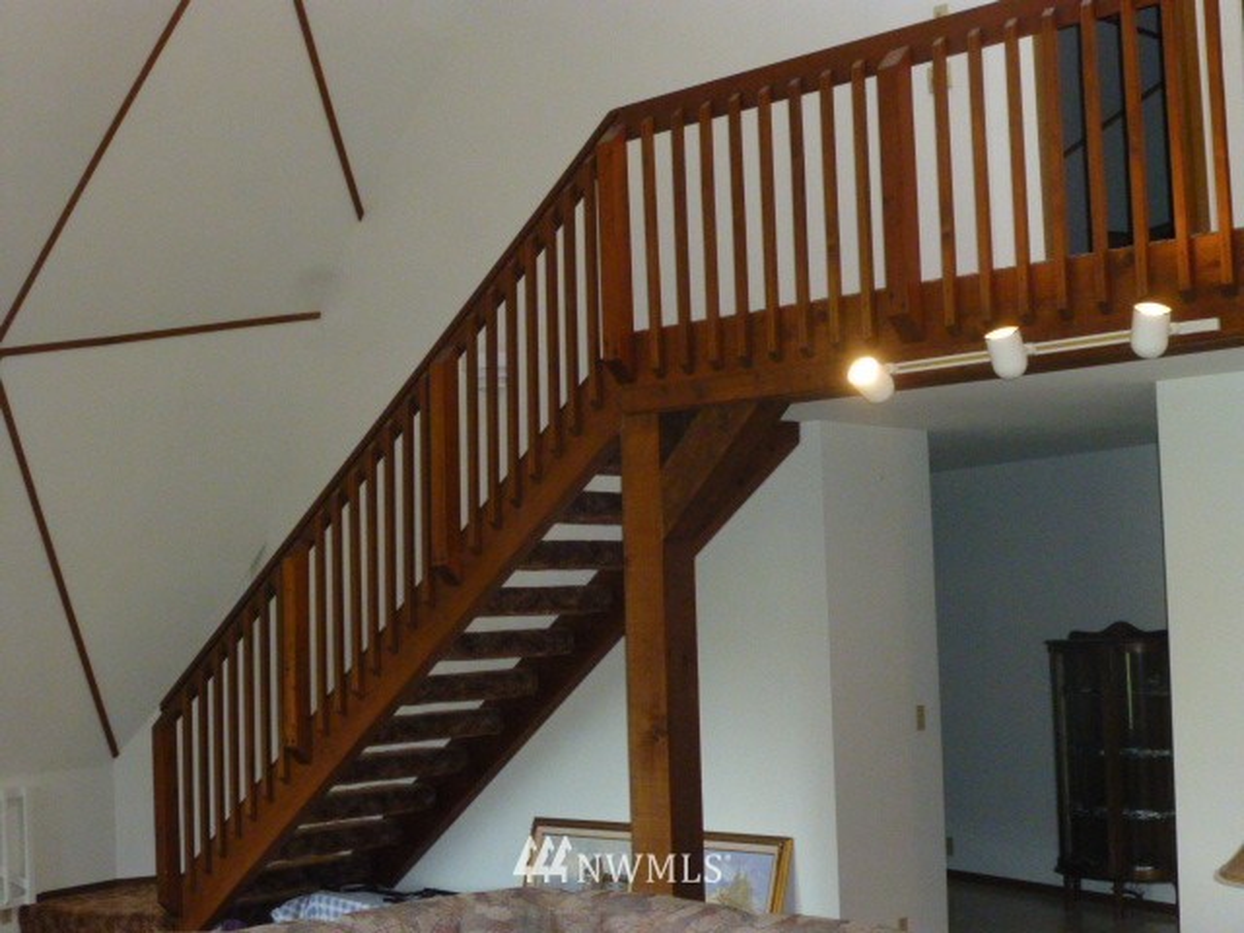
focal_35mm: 48
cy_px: 466
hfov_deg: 39.7
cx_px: 622
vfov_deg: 30.3
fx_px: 1725
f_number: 4
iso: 1000
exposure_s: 1/60
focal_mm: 8.6
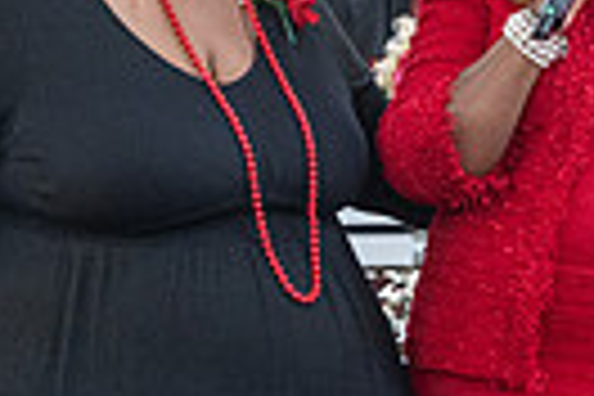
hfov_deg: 3.8
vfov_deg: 2.6
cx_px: 526
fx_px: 8893
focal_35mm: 539
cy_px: 234
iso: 1600
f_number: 4
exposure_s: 1/100
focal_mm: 120
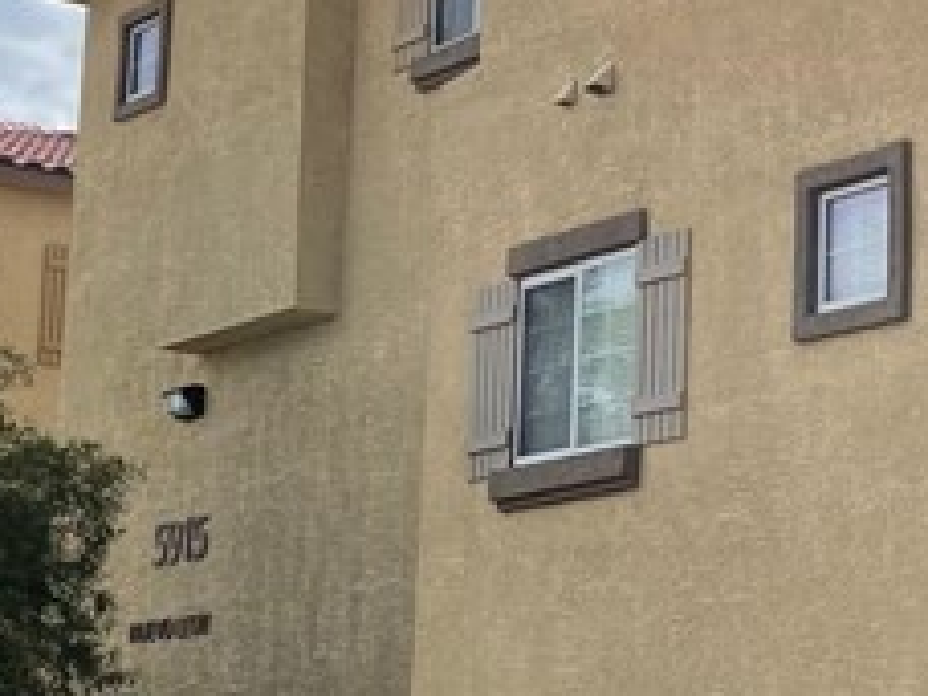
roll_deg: -1.0
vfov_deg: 12.7
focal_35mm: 117
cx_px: 1083
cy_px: 383
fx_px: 3137
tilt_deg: +8.5
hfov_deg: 16.2
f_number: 1.6
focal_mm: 5.1
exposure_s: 1/5917
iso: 32
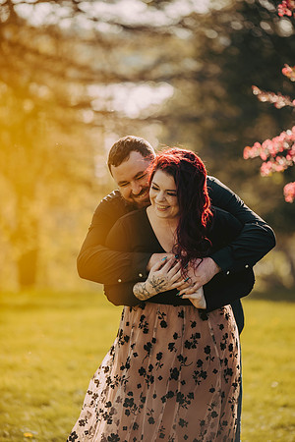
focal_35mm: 150
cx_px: 148
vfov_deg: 13.7
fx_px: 1844
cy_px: 221
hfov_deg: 9.1
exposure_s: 1/1250
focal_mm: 150
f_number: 2.8
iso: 400
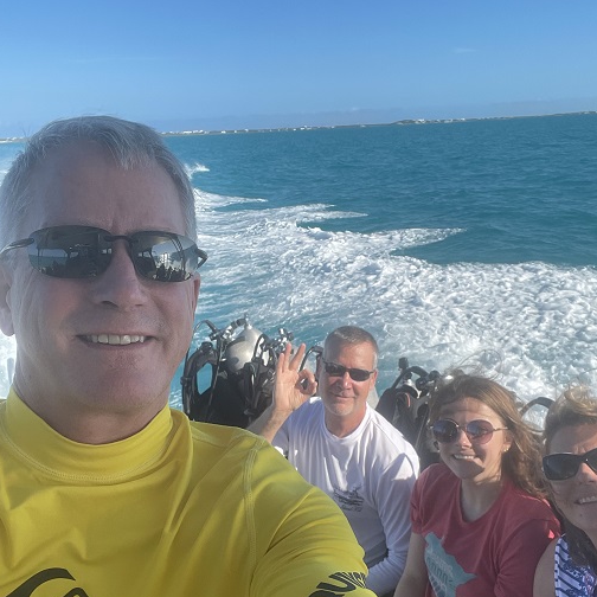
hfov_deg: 46.0
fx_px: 702
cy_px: 375
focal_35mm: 36
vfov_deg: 45.6
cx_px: 297
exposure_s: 1/675
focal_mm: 2.71
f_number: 2.2
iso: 25
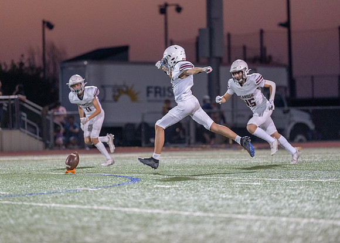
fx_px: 2256
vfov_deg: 6.2
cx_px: 172
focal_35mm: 234
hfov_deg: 8.6
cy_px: 119
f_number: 2.8
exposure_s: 1/1000
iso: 1250
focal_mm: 200
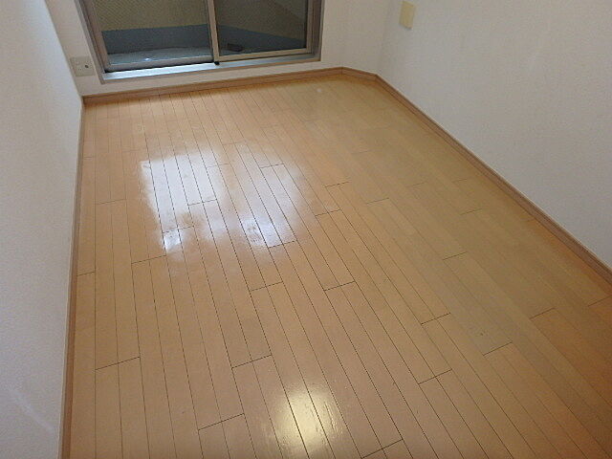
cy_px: 230
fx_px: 371
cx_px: 306
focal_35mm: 21
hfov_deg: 79.0
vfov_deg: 63.4
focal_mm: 3.7
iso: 200
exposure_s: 1/30
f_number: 3.5
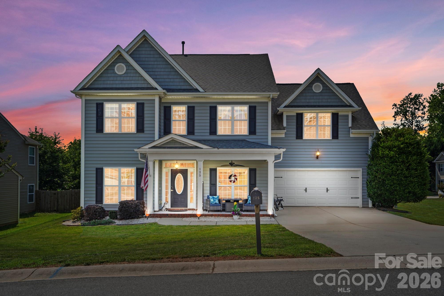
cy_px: 148
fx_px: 358
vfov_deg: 45.0
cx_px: 222
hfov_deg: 63.7
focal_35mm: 29
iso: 80
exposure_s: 1/50
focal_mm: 29
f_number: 14
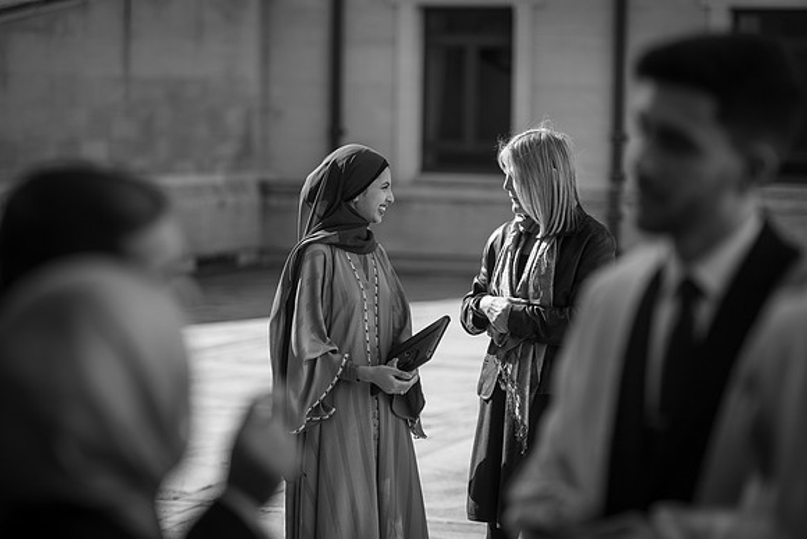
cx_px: 404
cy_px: 270
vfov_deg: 11.2
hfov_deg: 16.8
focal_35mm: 122
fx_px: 2735
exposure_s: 1/2000
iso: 100
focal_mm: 122
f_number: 2.8
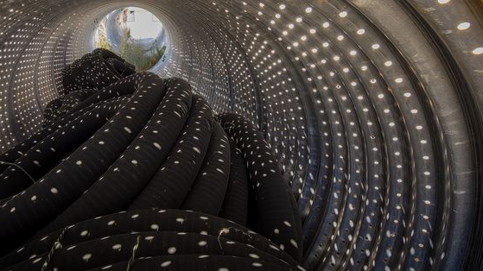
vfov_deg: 50.1
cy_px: 51
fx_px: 269
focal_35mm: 21
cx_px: 231
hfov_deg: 83.8
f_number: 10
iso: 200
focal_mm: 14
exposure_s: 1/15
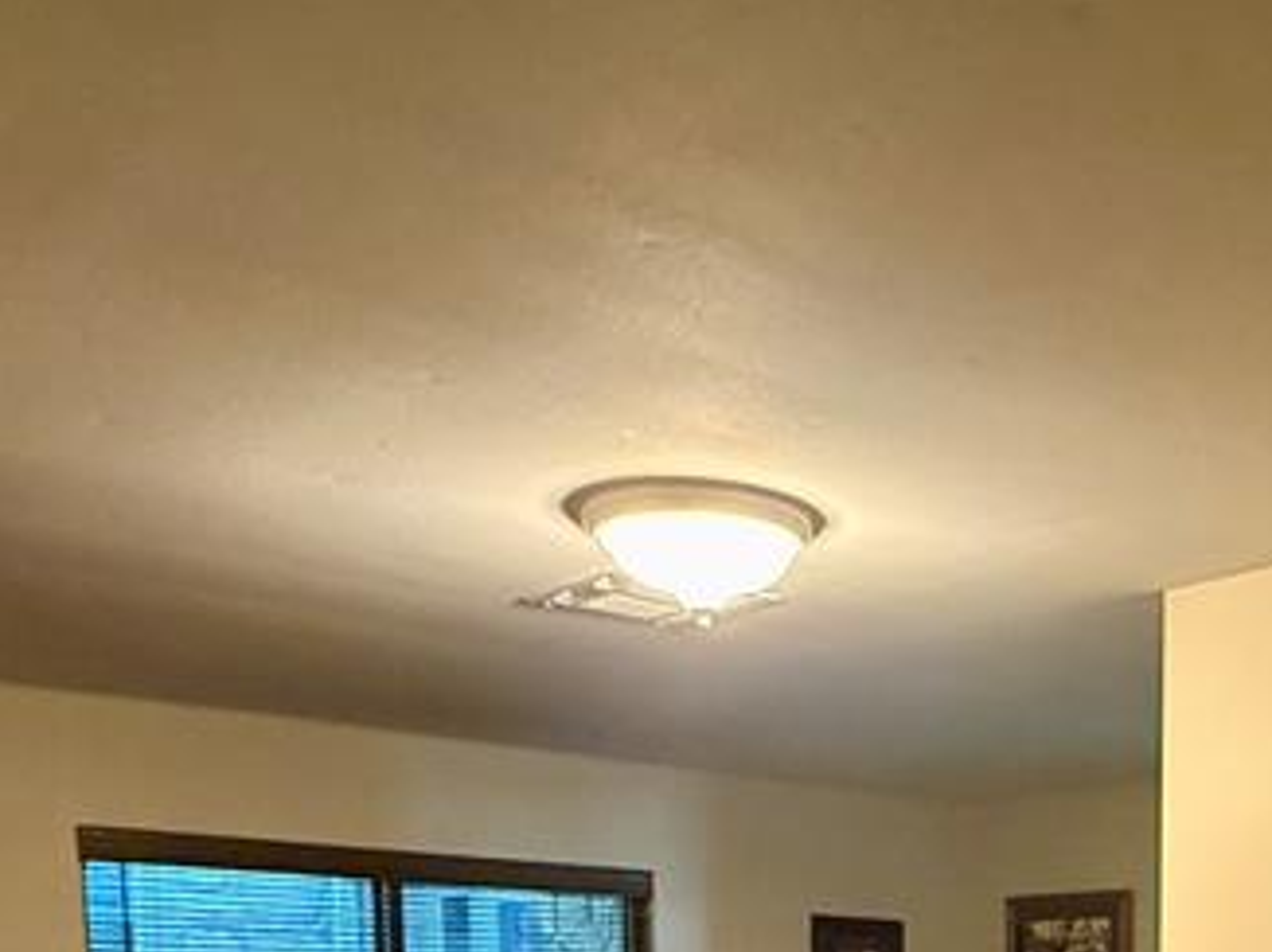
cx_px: 1112
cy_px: 1174
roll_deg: -0.4
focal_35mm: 44
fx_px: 1616
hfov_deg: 40.2
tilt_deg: -5.4
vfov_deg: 28.2
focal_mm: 2.22
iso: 800
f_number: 2.2
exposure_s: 1/60
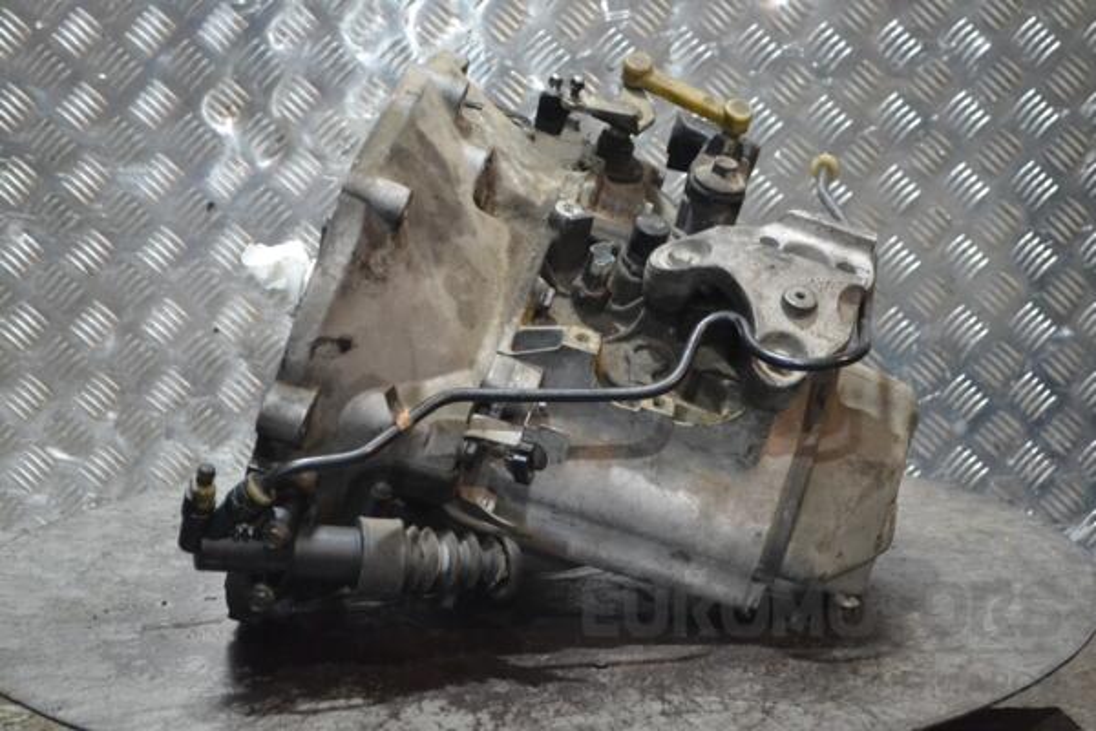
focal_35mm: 82
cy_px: 366
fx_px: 2511
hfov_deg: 24.6
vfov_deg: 16.6
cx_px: 548
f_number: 5.6
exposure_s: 1/25
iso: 3200
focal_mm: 55
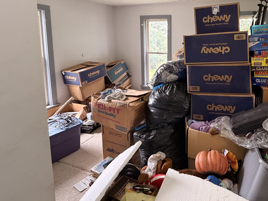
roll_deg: -0.2
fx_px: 170
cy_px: 58
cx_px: 196
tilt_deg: -6.3
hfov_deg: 71.9
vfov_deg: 58.8
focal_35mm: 22
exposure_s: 1/49
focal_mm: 2.22
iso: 320
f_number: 2.2
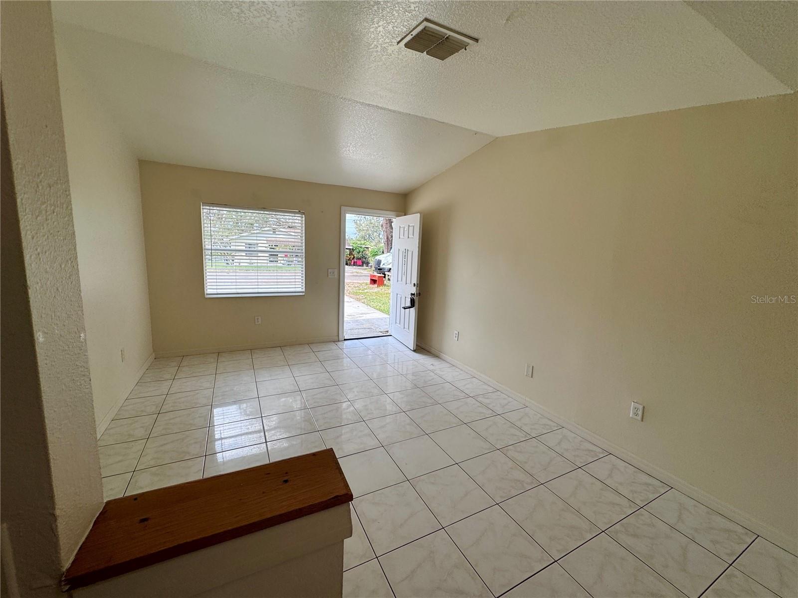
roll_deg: -3.2
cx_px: 399
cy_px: 299
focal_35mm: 14
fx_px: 323
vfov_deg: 85.7
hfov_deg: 102.1
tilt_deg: -10.7
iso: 40
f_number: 2.2
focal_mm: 2.22
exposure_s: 1/282
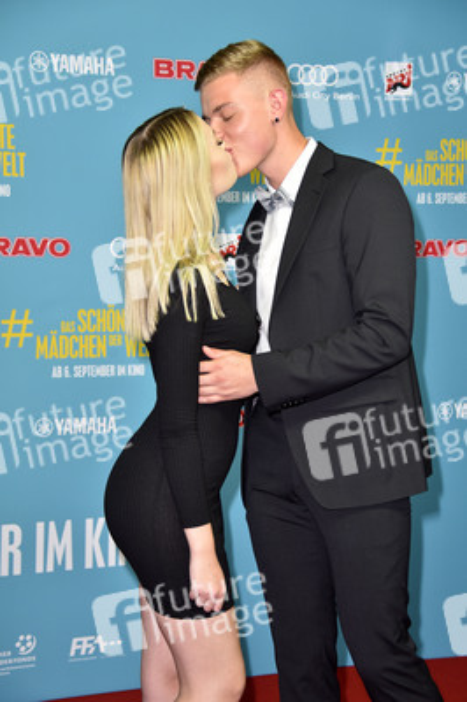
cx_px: 234
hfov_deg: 15.2
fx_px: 1754
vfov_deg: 22.6
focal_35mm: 90
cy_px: 351
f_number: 5.6
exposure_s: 1/160
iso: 640
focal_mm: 90
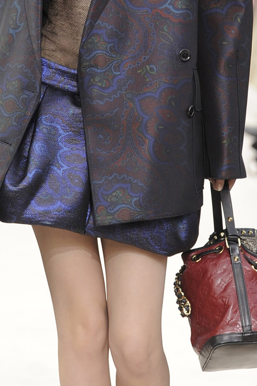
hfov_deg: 2.2
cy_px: 79
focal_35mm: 637
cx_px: 112
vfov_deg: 3.2
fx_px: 6832
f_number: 4.5
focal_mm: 220
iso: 400
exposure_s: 1/500
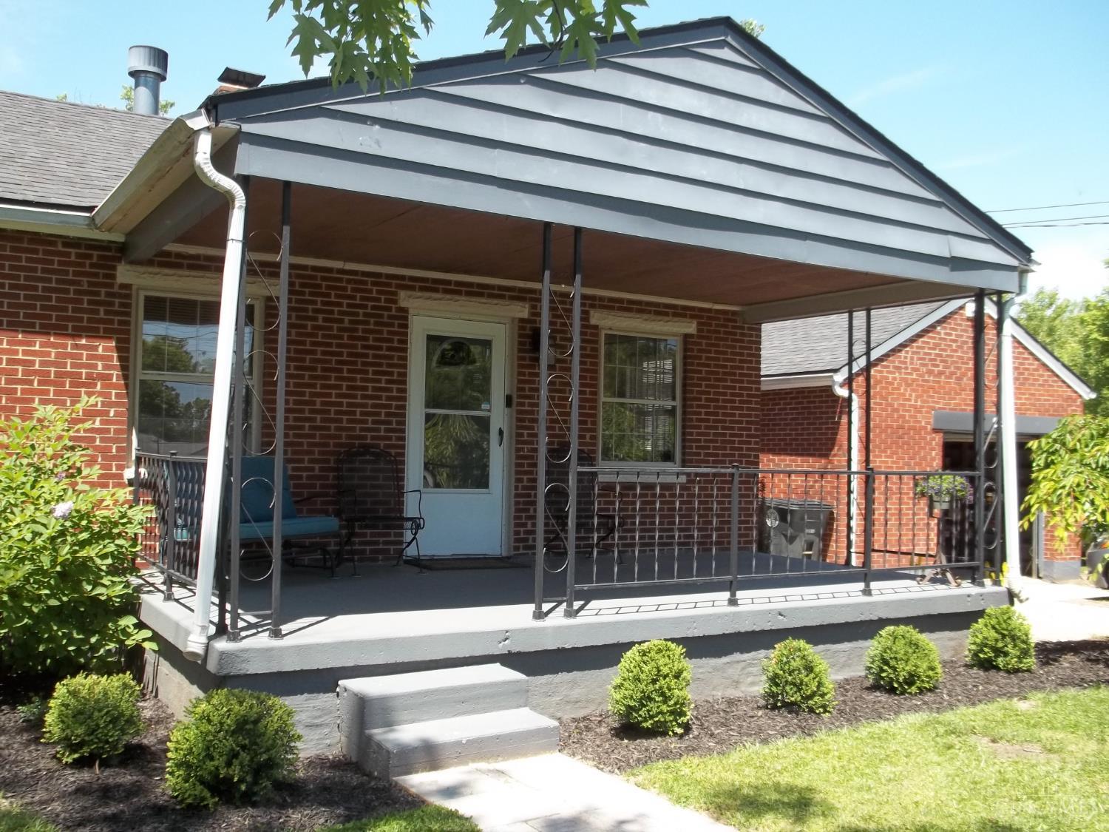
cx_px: 554
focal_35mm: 33
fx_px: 1057
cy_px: 416
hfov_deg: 55.4
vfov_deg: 42.9
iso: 64
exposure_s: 1/320
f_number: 3.3
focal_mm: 5.9
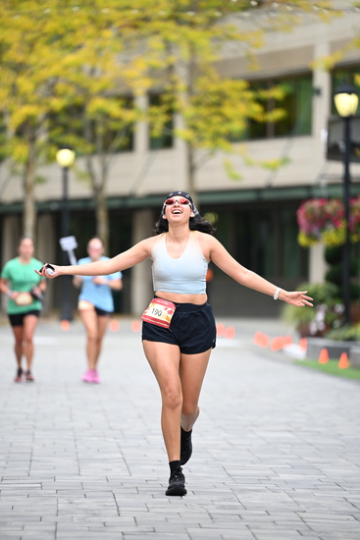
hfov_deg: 6.9
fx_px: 2998
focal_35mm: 200
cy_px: 270
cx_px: 180
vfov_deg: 10.3
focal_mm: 200
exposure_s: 1/1600
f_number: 2.8
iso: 640
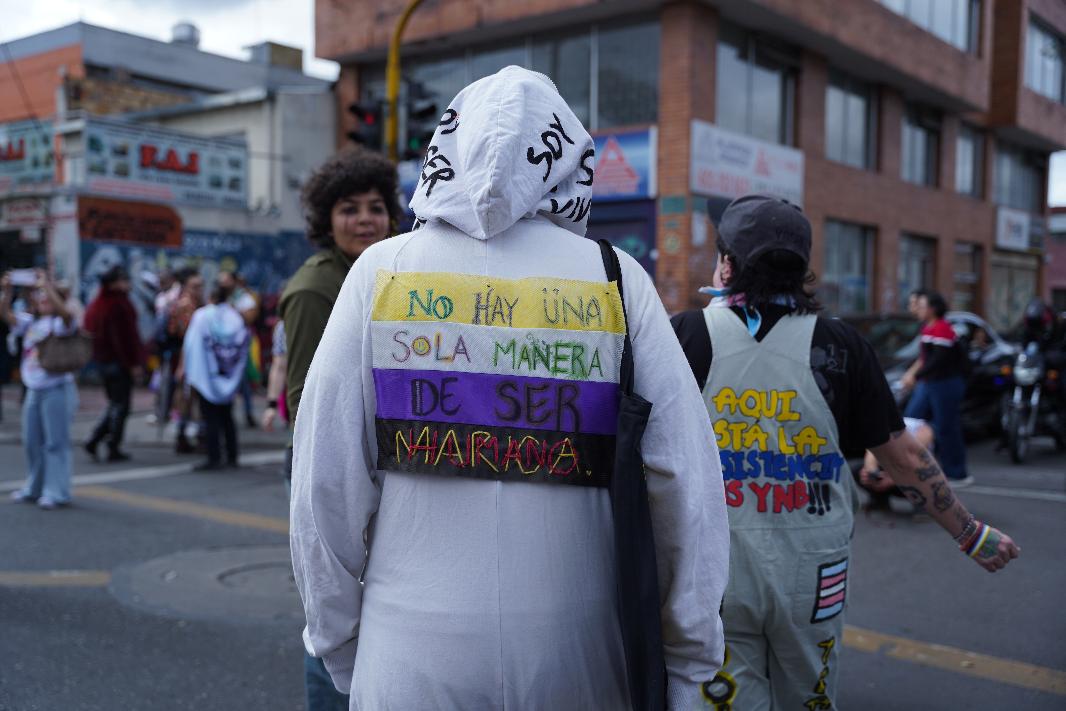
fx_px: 1104
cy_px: 356
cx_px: 533
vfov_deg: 35.7
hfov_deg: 51.5
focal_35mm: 37
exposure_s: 1/1000
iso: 100
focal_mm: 37.3
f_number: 2.8
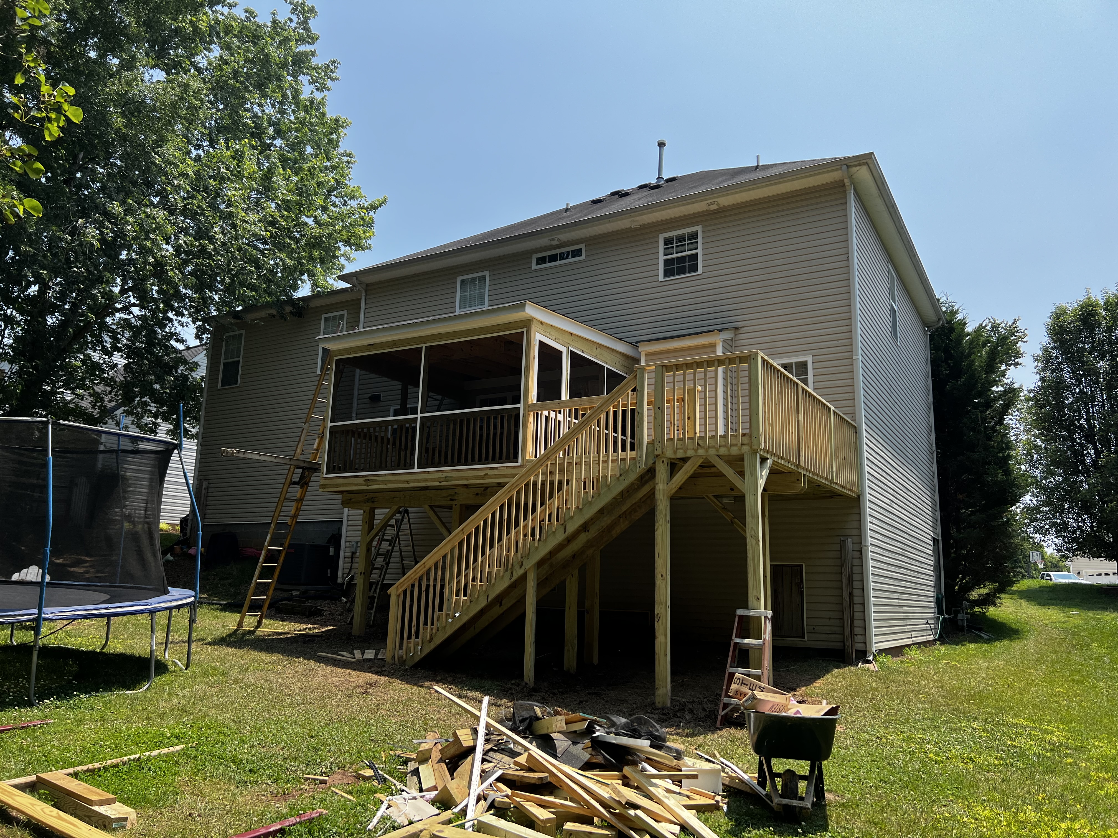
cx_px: 559
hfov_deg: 67.3
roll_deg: -1.2
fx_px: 840
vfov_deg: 53.1
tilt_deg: +11.4
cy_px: 419
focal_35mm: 26
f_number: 1.5
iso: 50
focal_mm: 5.7
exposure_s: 1/2008
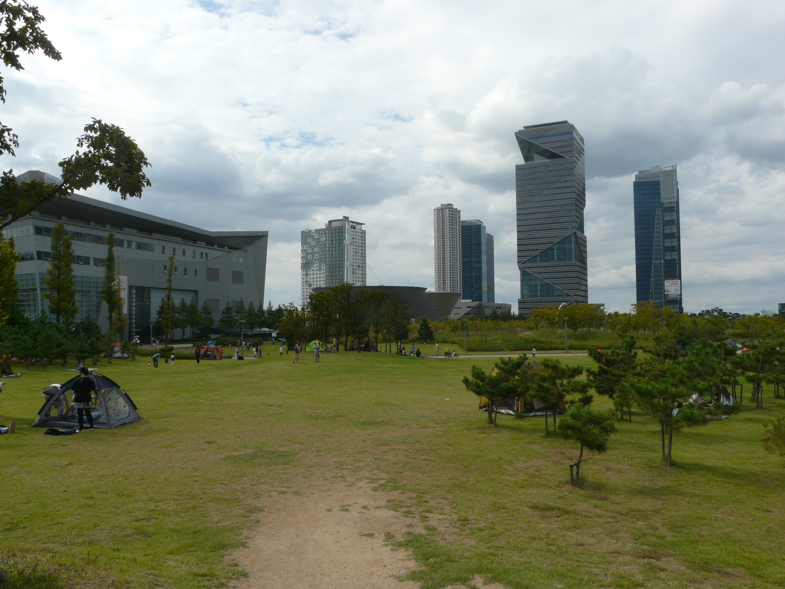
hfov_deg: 63.4
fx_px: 635
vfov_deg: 49.7
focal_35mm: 28
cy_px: 294
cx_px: 392
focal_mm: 4.6
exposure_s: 1/500
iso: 100
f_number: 6.3
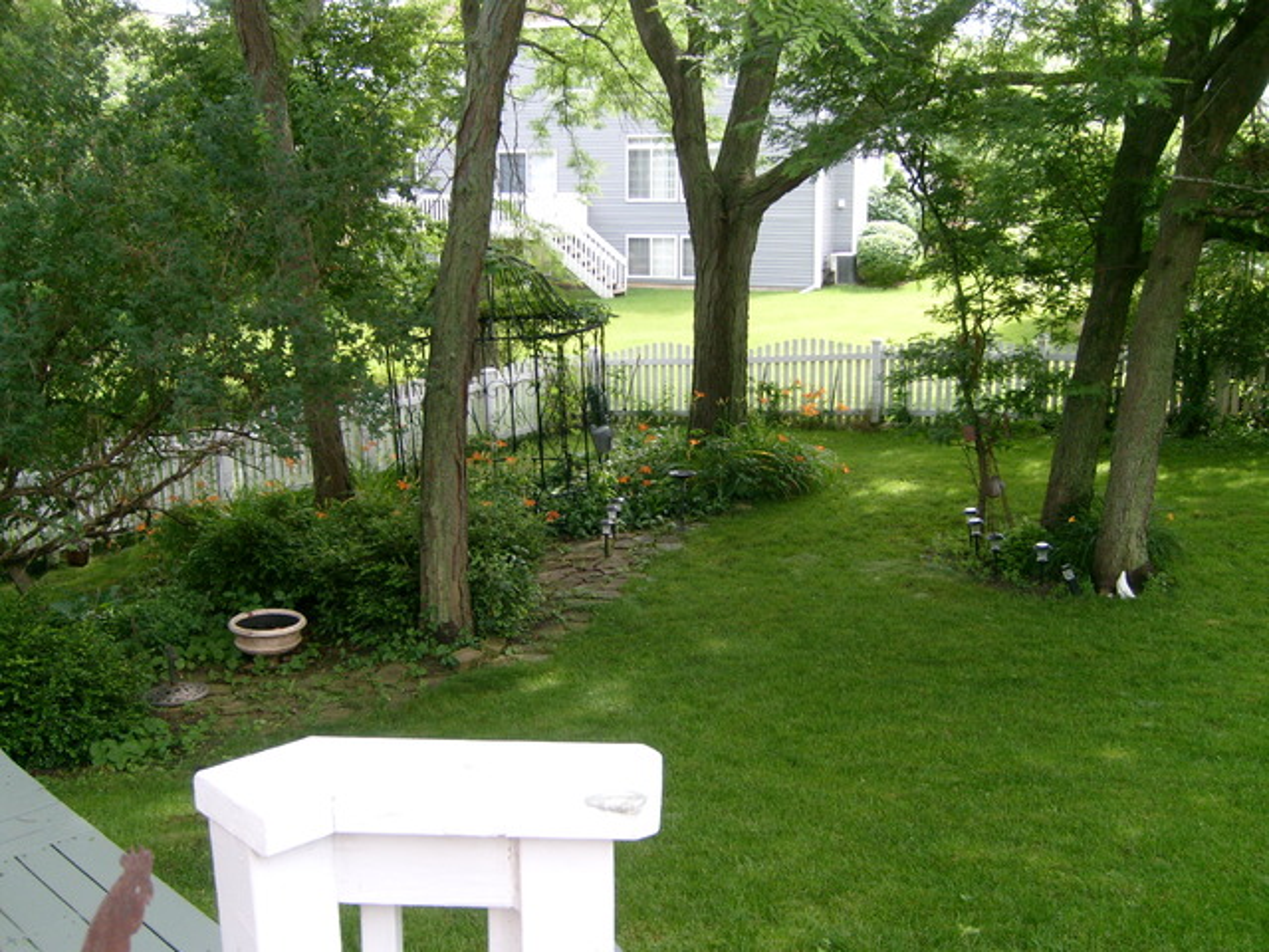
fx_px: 1283
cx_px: 634
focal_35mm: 35
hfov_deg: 52.6
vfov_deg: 40.7
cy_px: 476
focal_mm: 5.8
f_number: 2.8
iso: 80
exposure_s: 1/125
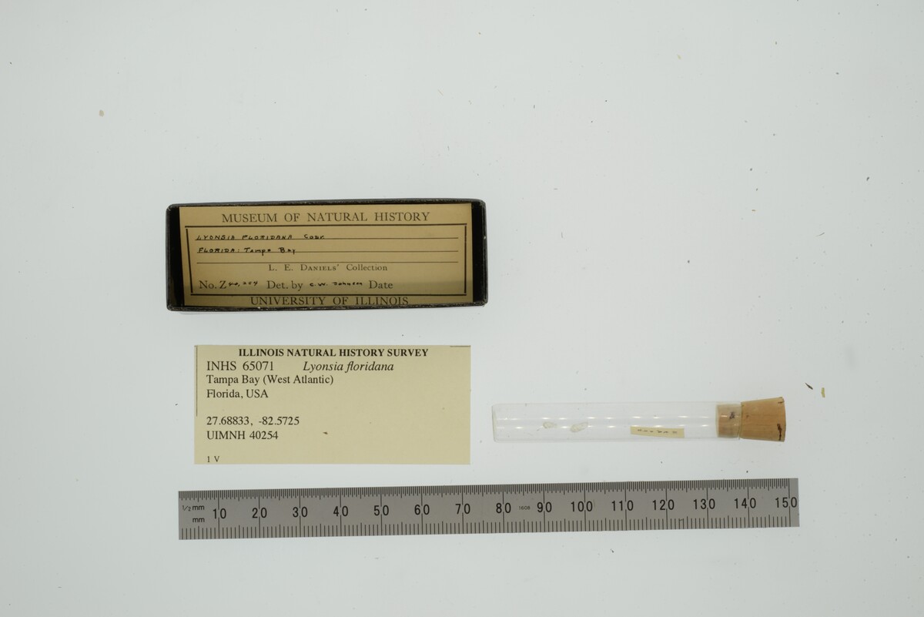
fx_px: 1540
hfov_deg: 33.4
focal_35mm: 60
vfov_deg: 22.6
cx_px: 462
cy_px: 308
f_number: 32
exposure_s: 1/13
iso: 100
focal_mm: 60
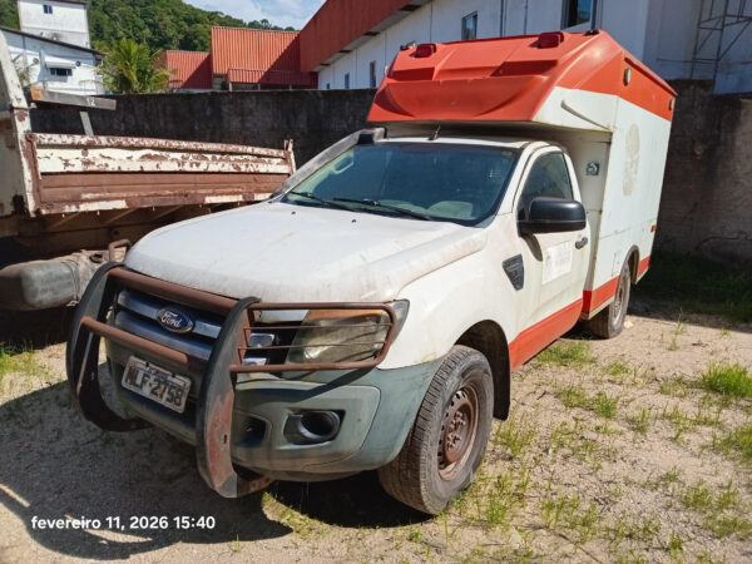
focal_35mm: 22
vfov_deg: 61.1
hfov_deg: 76.4
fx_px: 478
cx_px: 376
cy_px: 282
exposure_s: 1/1000
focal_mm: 4.21
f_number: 1.8
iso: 25
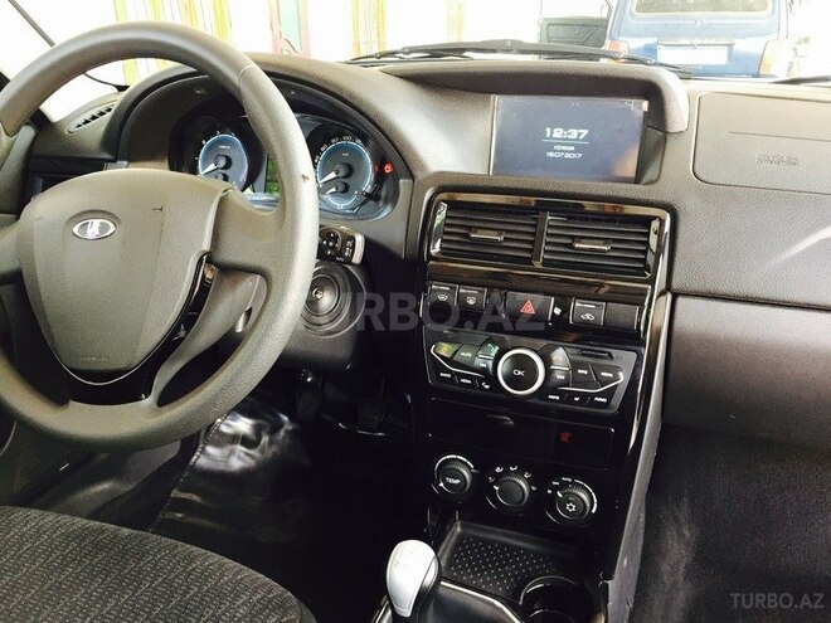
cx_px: 416
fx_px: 696
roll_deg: +0.0
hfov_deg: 61.7
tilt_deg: -20.5
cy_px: 312
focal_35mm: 29
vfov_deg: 48.2
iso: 160
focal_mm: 4.15
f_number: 2.2
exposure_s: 1/33
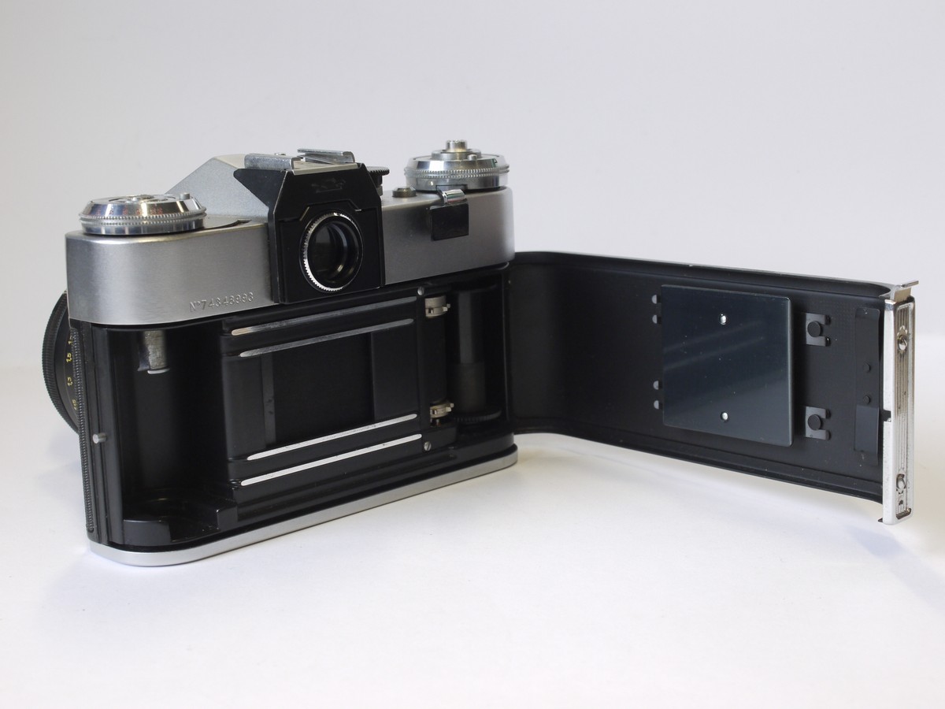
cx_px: 472
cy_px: 354
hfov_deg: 32.2
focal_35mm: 60
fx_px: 1638
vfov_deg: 24.4
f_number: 8
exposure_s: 1/30
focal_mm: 30
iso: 400
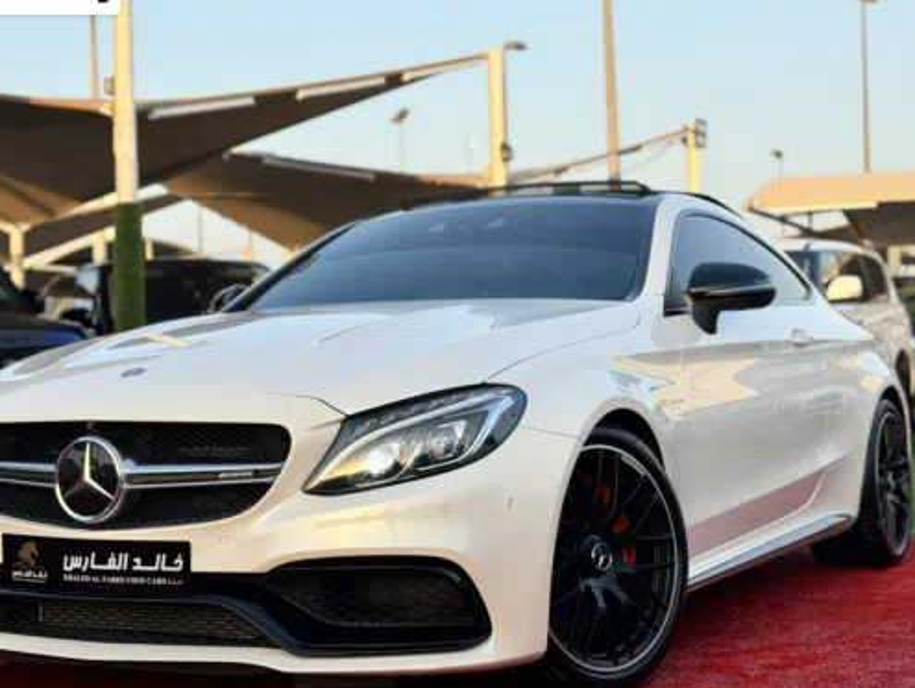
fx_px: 1640
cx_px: 399
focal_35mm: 62
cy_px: 281
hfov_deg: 31.1
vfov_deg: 23.6
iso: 64
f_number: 1.78
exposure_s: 1/715
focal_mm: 6.76
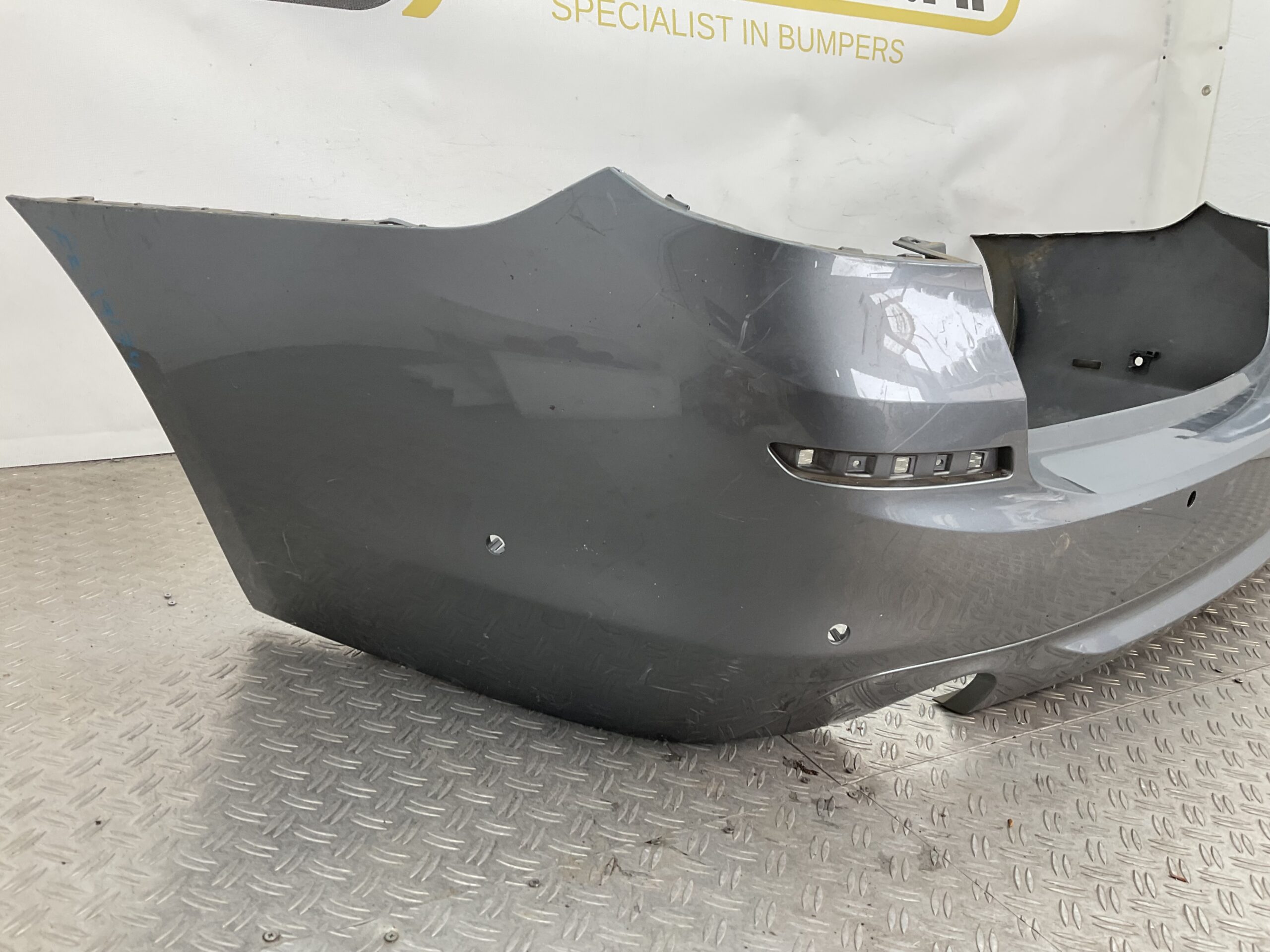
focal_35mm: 29
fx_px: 1064
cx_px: 635
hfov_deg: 61.7
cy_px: 476
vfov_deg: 48.2
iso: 20
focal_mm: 3
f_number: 1.8
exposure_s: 1/100
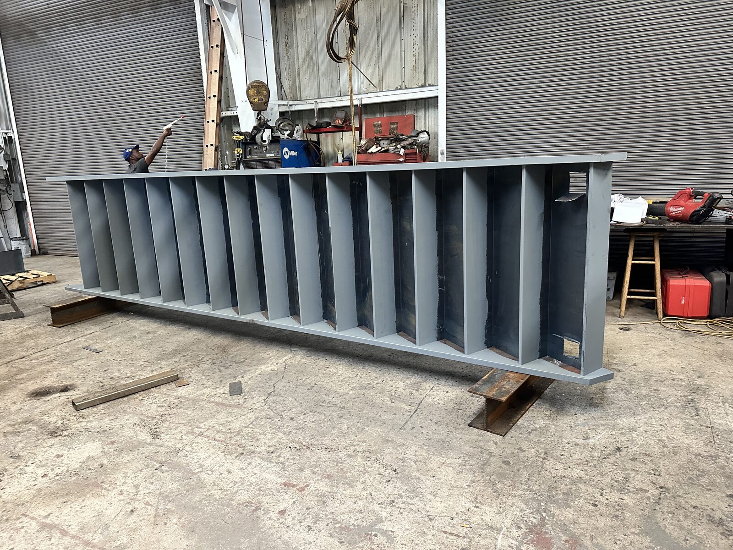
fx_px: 508
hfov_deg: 71.6
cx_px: 366
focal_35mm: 24
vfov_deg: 56.8
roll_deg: +1.9
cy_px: 275
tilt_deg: -12.8
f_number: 1.78
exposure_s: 1/60
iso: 640
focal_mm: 6.86
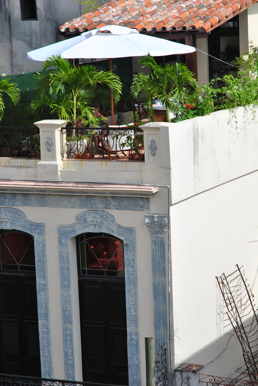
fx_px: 1329
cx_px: 136
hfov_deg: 11.1
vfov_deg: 16.5
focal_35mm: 124
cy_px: 164
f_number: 10
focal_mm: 70
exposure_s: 1/250
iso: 110
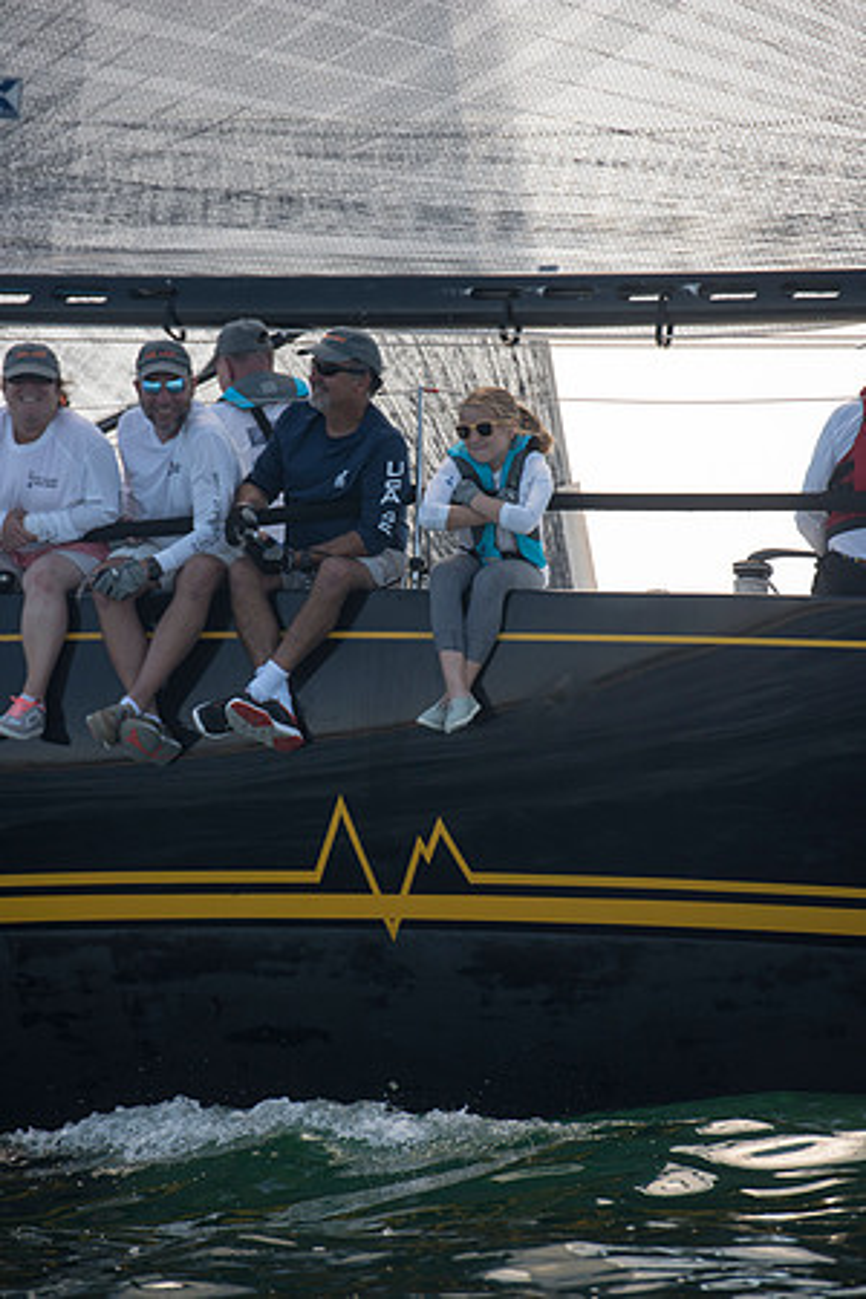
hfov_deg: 6.9
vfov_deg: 10.3
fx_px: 7216
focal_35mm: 200
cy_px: 650
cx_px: 433
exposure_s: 1/1600
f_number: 4
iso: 320
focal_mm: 200
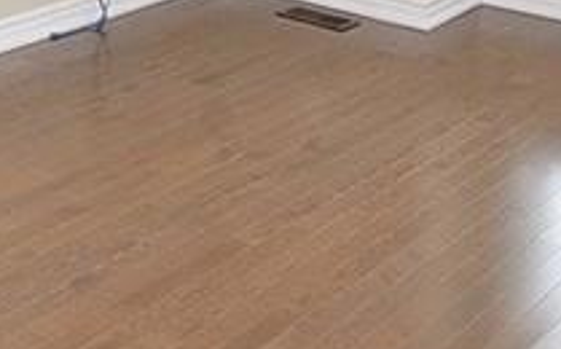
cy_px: -341
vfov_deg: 13.9
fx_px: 1221
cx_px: 75
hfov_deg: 25.2
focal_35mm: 80
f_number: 6.3
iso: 500
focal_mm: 16
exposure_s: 1/160
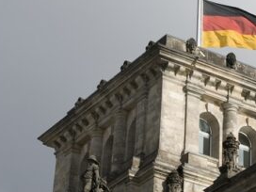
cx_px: 229
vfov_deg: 10.1
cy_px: 36
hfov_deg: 13.3
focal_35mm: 147
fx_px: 1087
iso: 100
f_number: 9
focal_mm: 36
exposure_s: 1/320
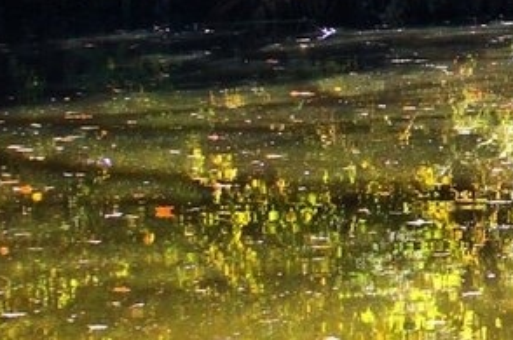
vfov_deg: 3.0
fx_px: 6398
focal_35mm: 450
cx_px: 1373
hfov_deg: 4.5
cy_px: -153
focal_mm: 55
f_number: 5
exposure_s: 1/320
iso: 200
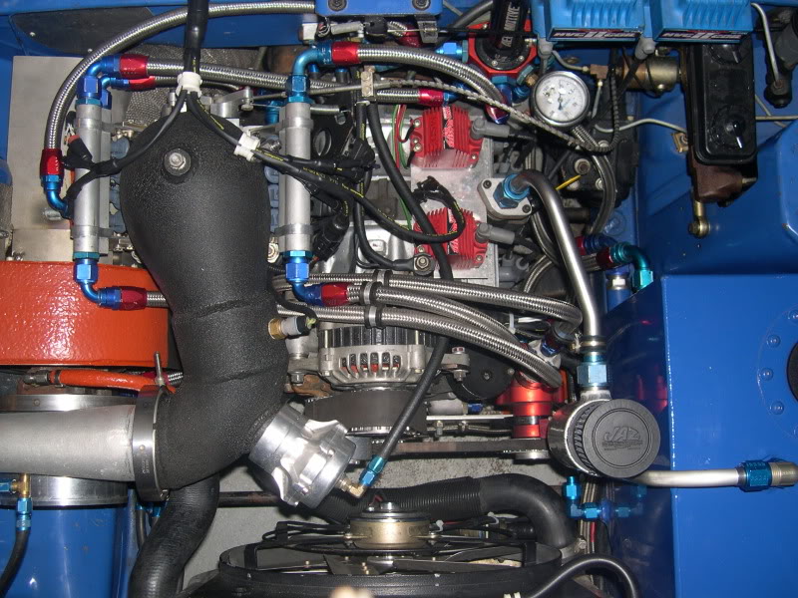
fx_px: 876
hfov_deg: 49.0
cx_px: 399
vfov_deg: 37.7
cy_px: 299
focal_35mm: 38
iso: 100
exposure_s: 1/60
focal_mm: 8
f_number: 2.8
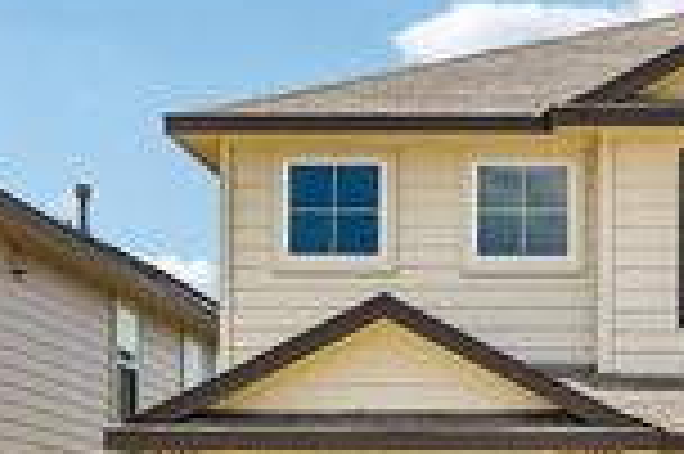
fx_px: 1936
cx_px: 792
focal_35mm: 102
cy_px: 362
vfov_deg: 13.3
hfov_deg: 19.1
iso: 100
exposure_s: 1/320
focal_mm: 31
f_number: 8
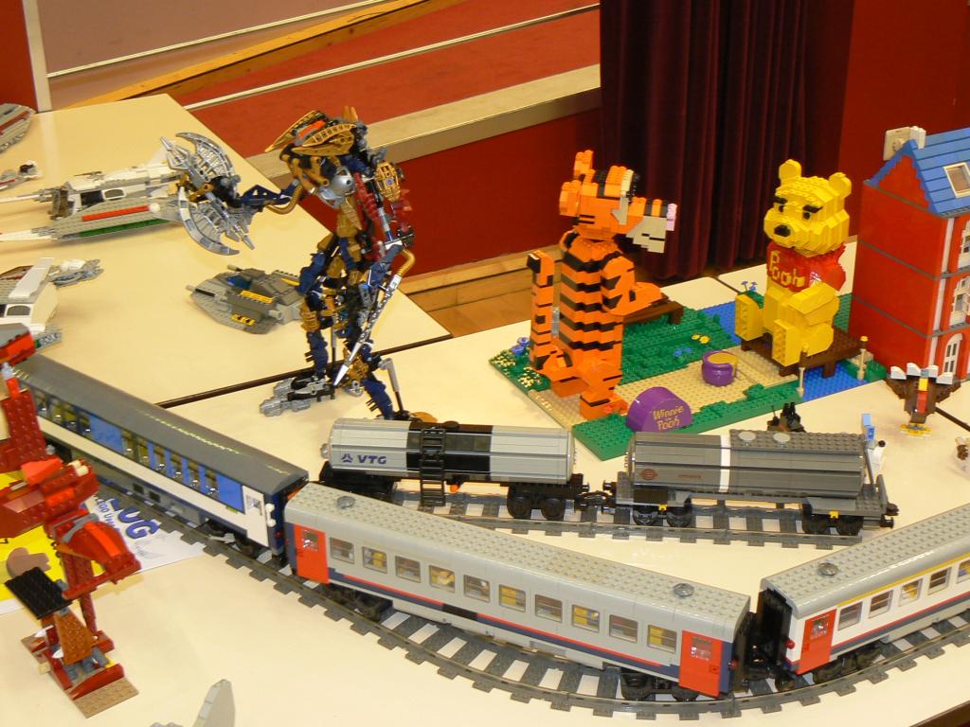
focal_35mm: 51
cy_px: 364
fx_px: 1429
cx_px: 485
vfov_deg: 28.6
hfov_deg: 37.5
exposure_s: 1/13
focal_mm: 7
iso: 100
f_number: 2.8
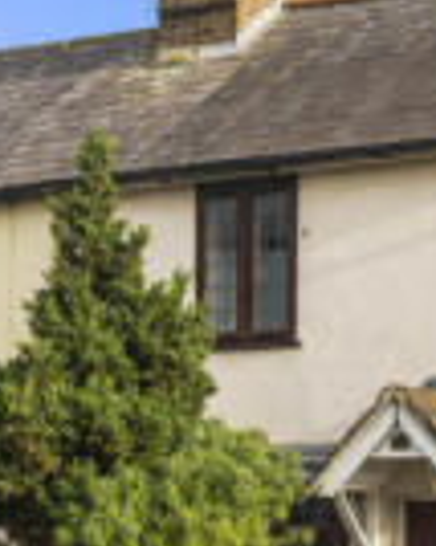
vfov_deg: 17.1
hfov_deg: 13.7
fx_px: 1803
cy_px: 414
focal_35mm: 112
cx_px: 357
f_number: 8
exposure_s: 1/80
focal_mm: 33.5
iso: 320
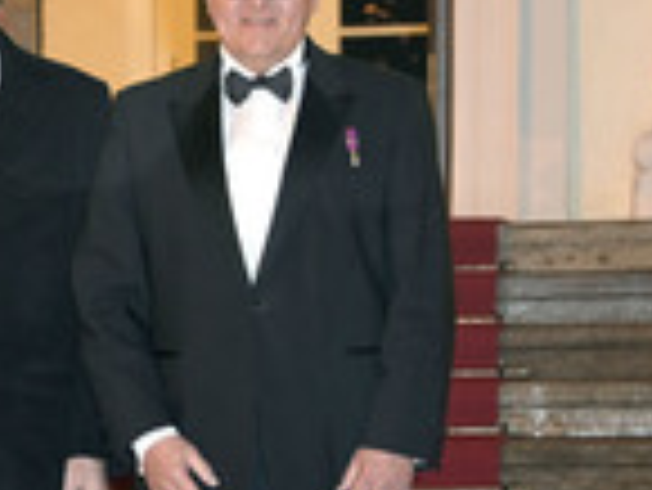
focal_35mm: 298
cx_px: -223
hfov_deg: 6.6
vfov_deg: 5.0
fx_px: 5618
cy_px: 441
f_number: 5.6
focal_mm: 100
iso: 2500
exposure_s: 1/125
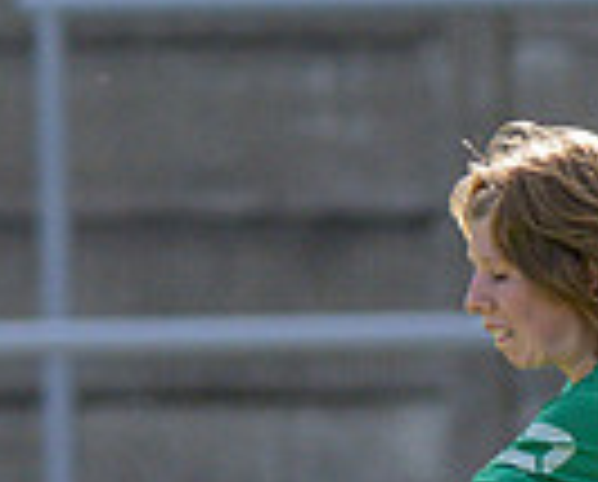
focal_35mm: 3267
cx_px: 498
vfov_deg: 0.5
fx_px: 57948
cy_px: 807
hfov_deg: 0.6
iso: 200
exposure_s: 1/3200
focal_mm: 300
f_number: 2.8
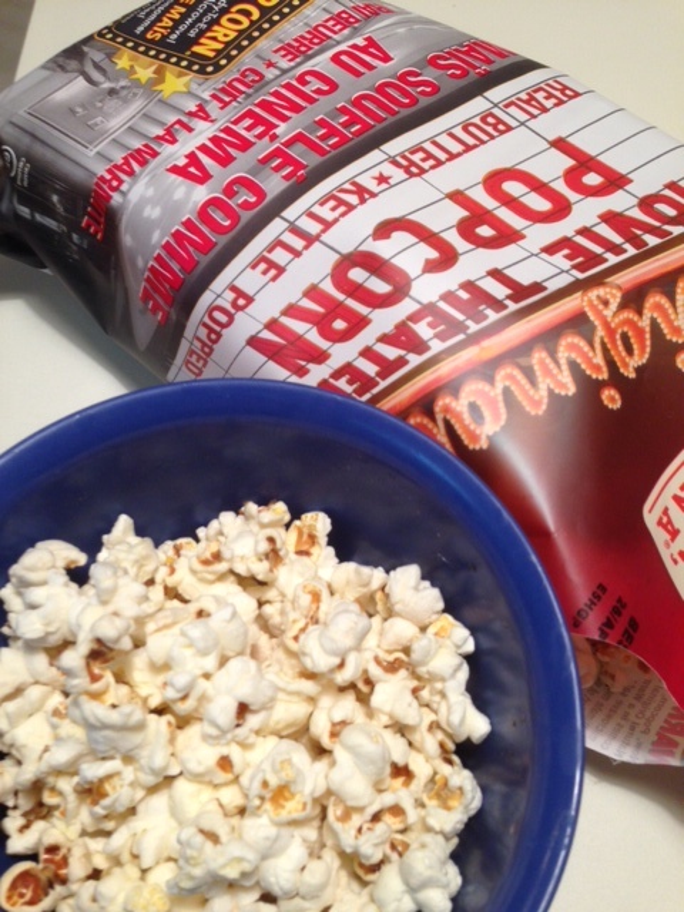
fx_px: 869
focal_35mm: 33
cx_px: 342
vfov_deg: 55.4
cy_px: 456
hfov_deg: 42.9
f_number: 2.4
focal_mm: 4.12
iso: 80
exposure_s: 1/20
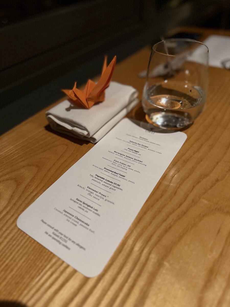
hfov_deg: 56.8
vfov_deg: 71.6
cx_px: 115
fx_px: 213
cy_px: 154
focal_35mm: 24
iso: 640
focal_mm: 6.76
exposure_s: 1/33
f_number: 1.78
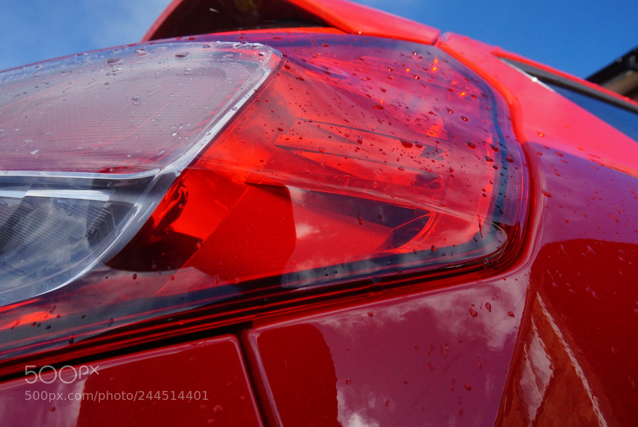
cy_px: 214
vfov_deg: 40.0
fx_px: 585
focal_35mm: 33
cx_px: 319
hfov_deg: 57.2
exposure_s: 1/800
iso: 800
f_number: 13
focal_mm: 22
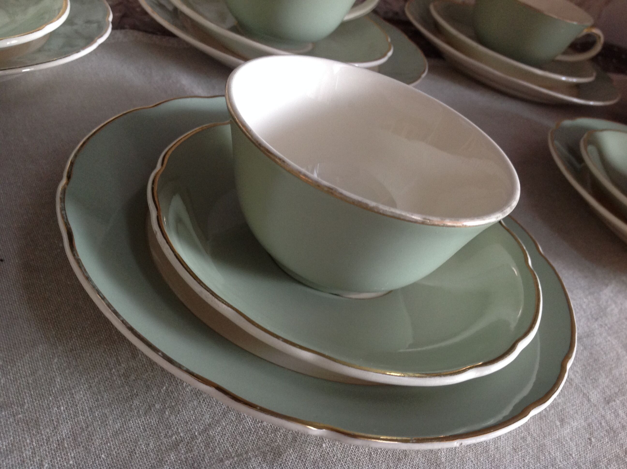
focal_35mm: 35
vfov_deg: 40.6
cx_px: 314
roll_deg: -20.3
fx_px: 633
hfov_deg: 52.7
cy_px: 234
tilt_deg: -35.3
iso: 160
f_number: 2.4
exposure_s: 1/15
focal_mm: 4.28
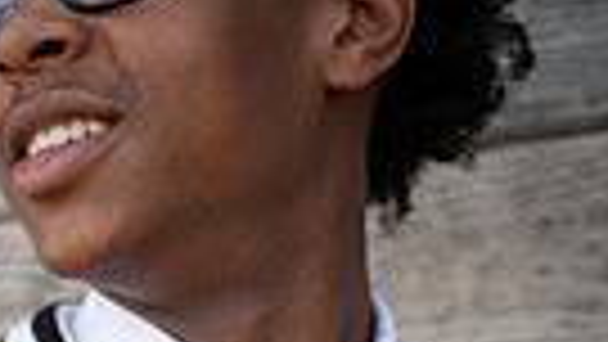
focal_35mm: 178
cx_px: 65
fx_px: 2870
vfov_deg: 6.3
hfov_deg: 12.0
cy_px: 994
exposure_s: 1/250
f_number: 2.8
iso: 125
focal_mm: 51
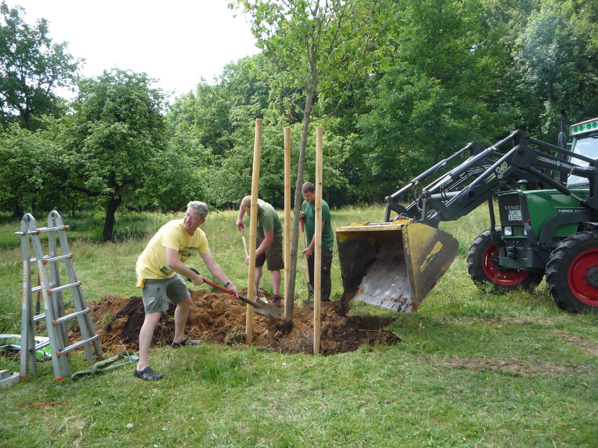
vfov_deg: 46.8
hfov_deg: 60.0
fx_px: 518
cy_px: 224
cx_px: 299
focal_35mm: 30
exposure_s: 1/160
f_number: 4
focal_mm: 5.2
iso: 100
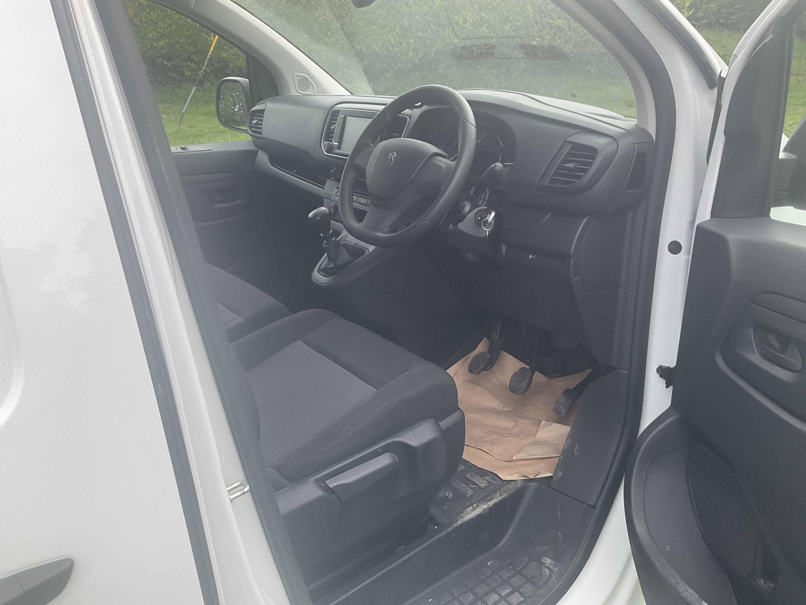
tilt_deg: -19.3
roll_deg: +3.7
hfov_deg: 61.7
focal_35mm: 29
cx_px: 403
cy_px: 302
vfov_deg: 48.2
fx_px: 675
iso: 16
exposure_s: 1/325
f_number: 1.8
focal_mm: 3
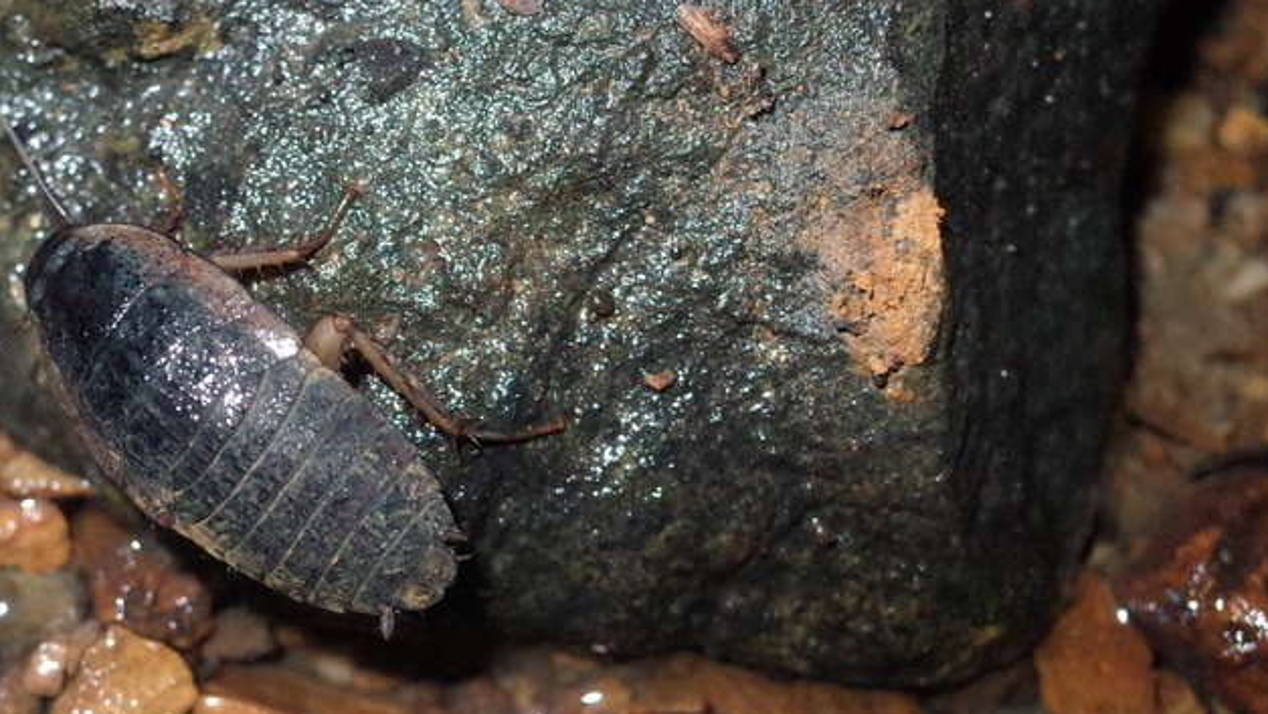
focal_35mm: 56
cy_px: 397
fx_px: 1883
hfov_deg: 35.2
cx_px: 144
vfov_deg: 21.5
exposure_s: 1/40
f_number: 4
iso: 3200
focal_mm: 18.3
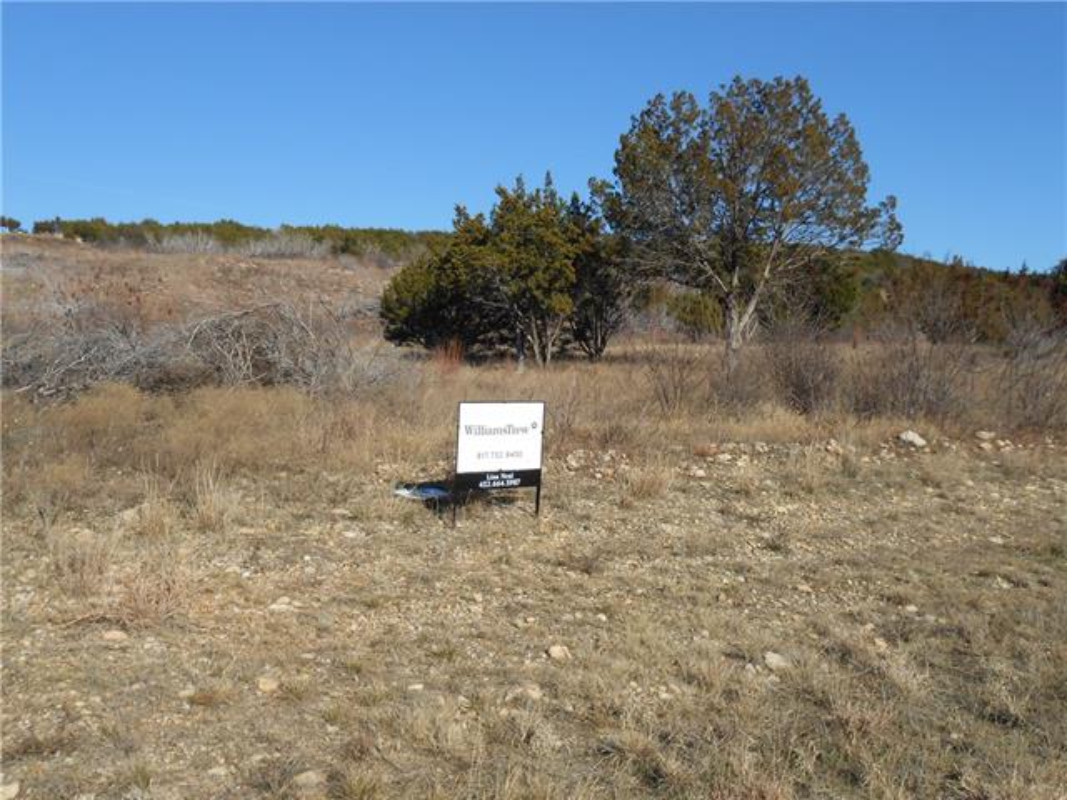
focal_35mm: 34
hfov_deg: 54.0
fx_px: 1048
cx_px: 534
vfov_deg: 41.8
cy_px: 400
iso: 80
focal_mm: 6
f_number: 3.9
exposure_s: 1/1000
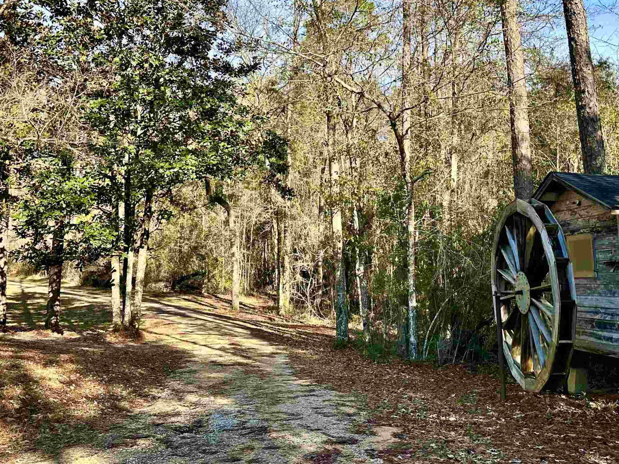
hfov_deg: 50.1
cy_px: 156
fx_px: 662
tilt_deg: +10.3
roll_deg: -1.1
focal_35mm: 37
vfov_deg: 38.2
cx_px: 338
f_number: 1.78
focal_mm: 6.86
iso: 80
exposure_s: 1/1289
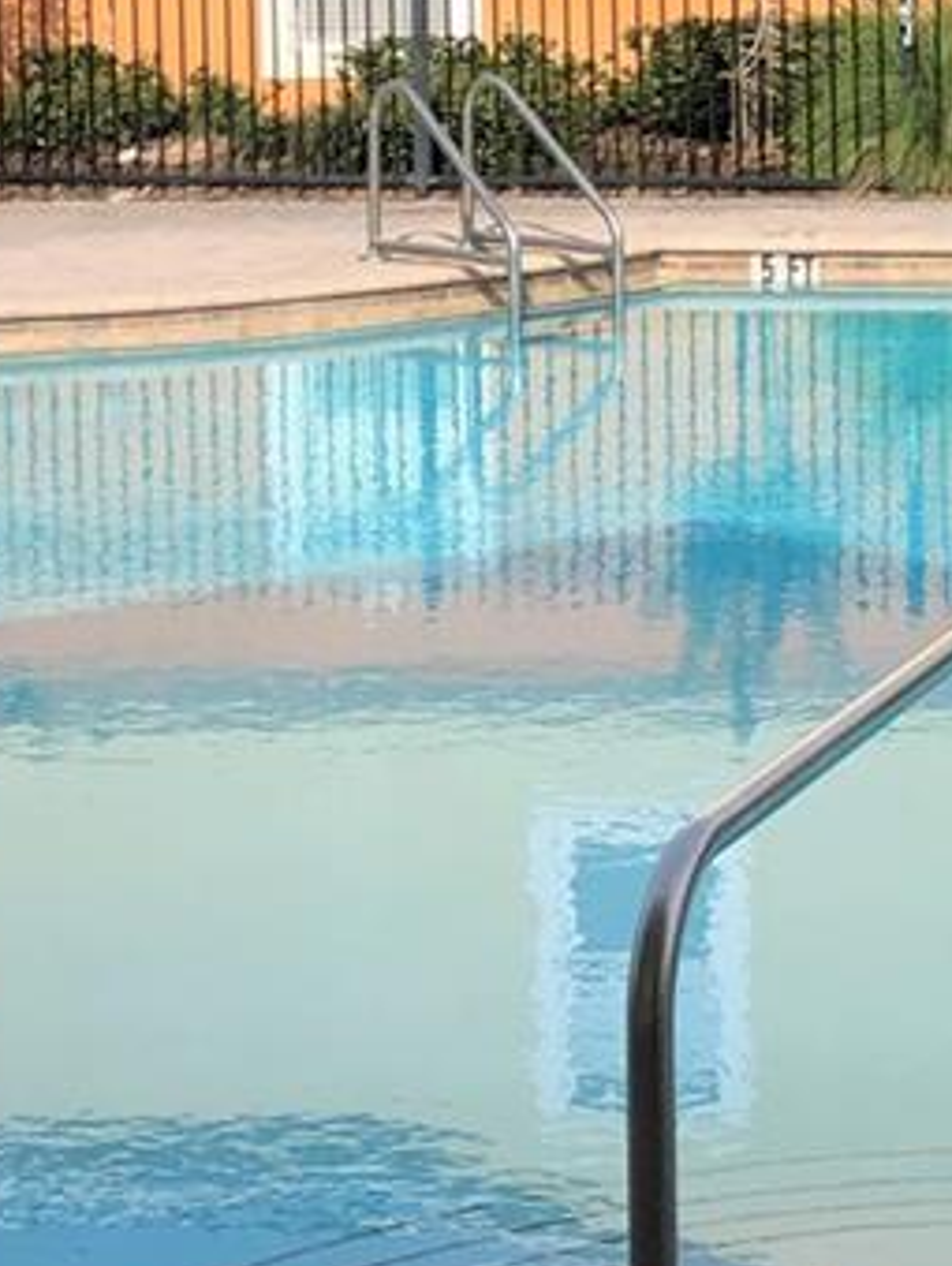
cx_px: 1505
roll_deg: +0.1
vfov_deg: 19.3
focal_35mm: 99
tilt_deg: -3.1
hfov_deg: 13.9
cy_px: 37
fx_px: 3623
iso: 25
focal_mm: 4
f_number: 1.8
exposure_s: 1/4049
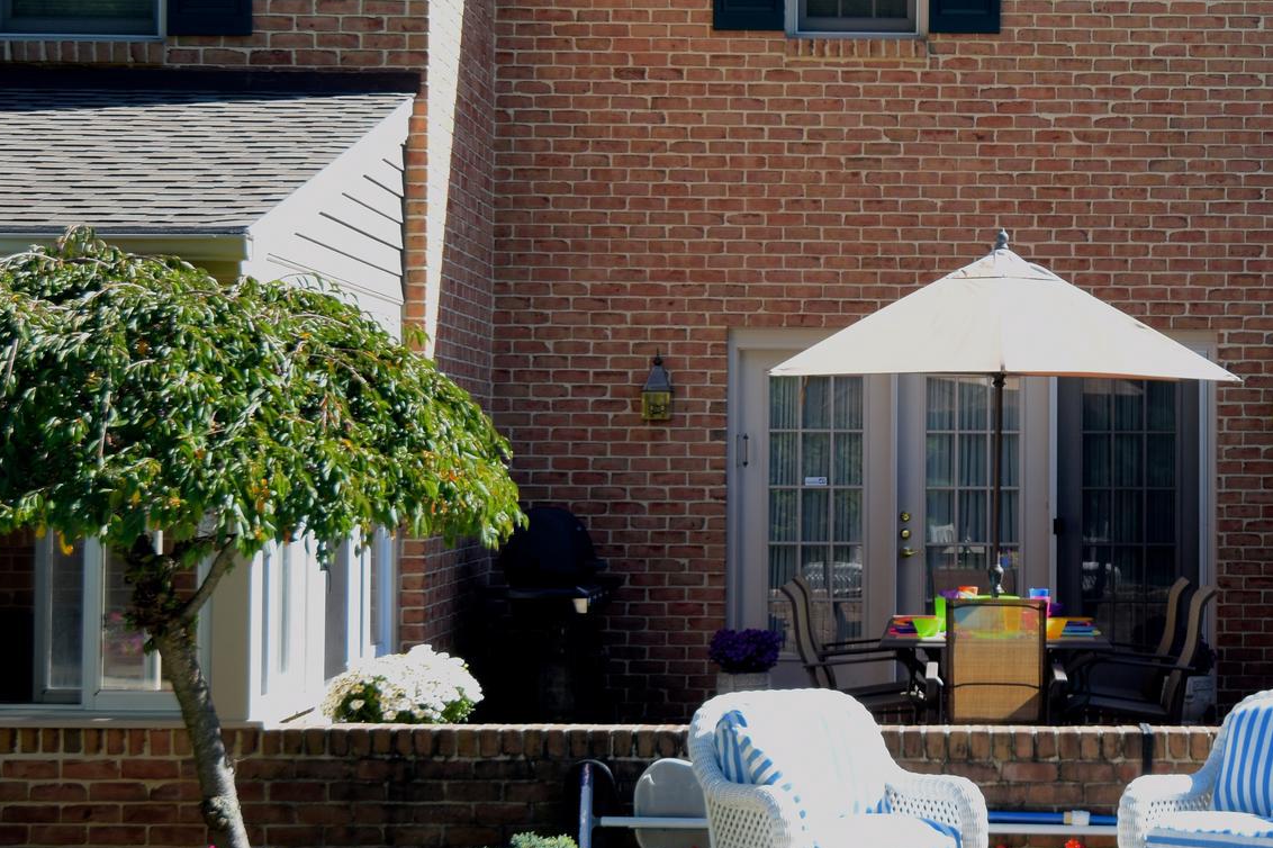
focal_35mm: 76
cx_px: 954
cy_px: 399
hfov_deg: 26.3
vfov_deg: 17.9
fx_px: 2687
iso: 400
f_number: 9
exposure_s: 1/320
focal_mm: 28
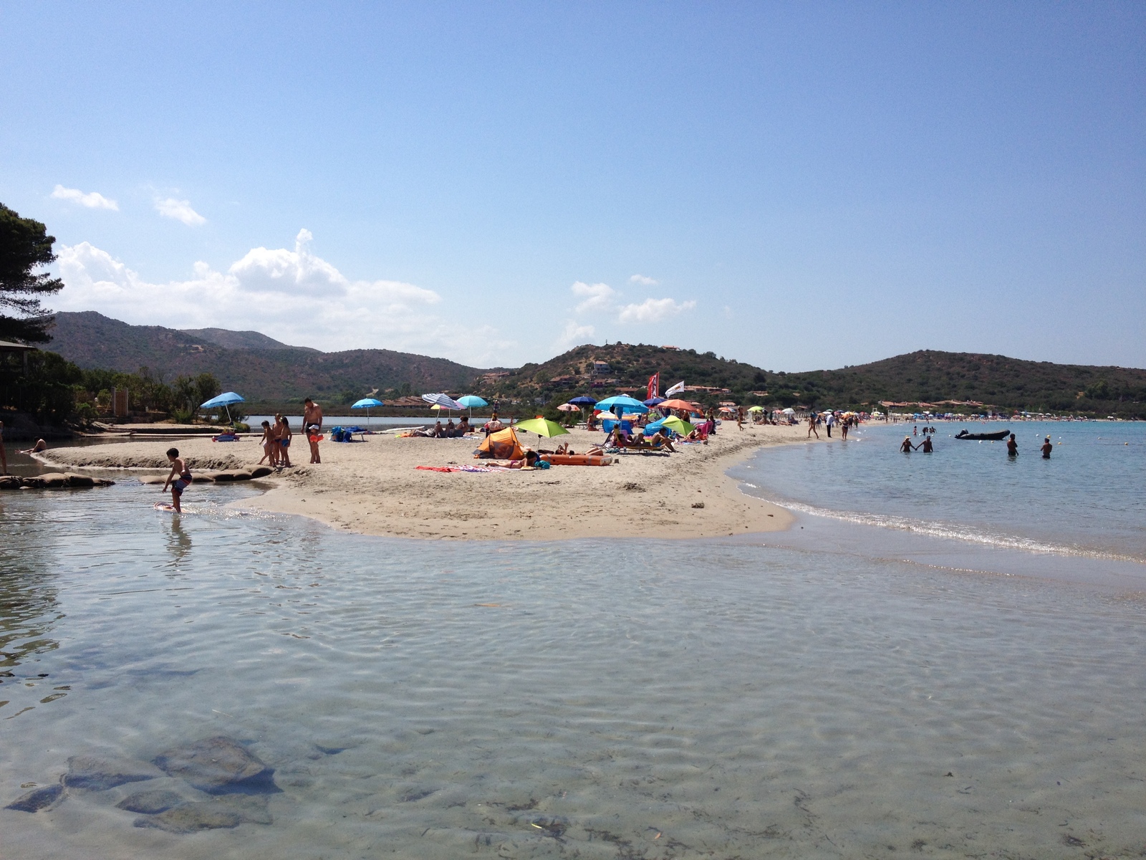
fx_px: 1159
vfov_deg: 40.7
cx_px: 573
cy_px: 430
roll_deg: +0.1
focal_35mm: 35
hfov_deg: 52.6
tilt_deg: -3.8
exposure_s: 1/3067
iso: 50
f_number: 2.4
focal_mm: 4.28
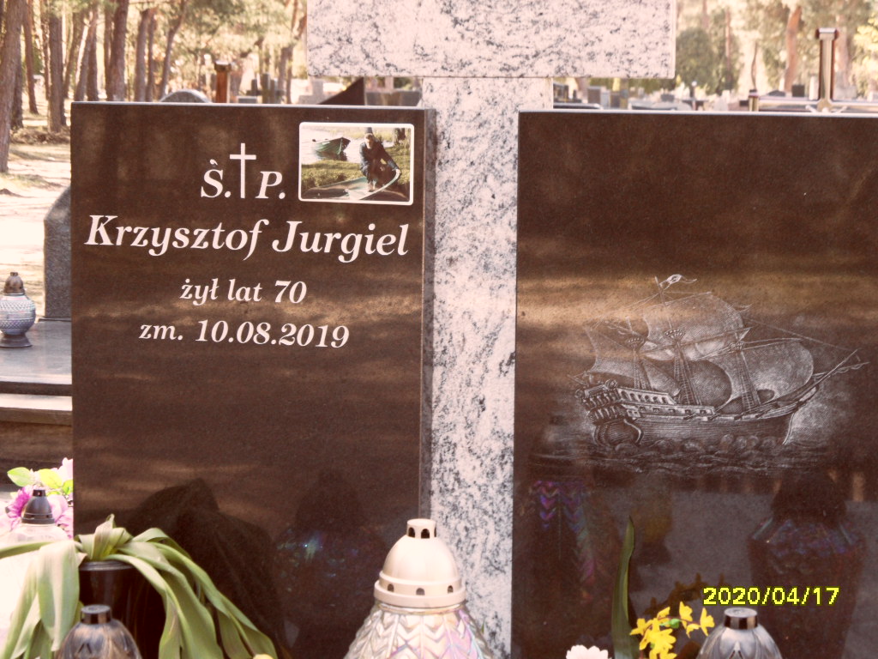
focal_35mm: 80
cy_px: 330
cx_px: 439
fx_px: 2029
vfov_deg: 18.4
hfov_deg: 24.4
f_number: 4.2
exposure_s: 1/45
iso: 120
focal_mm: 13.2
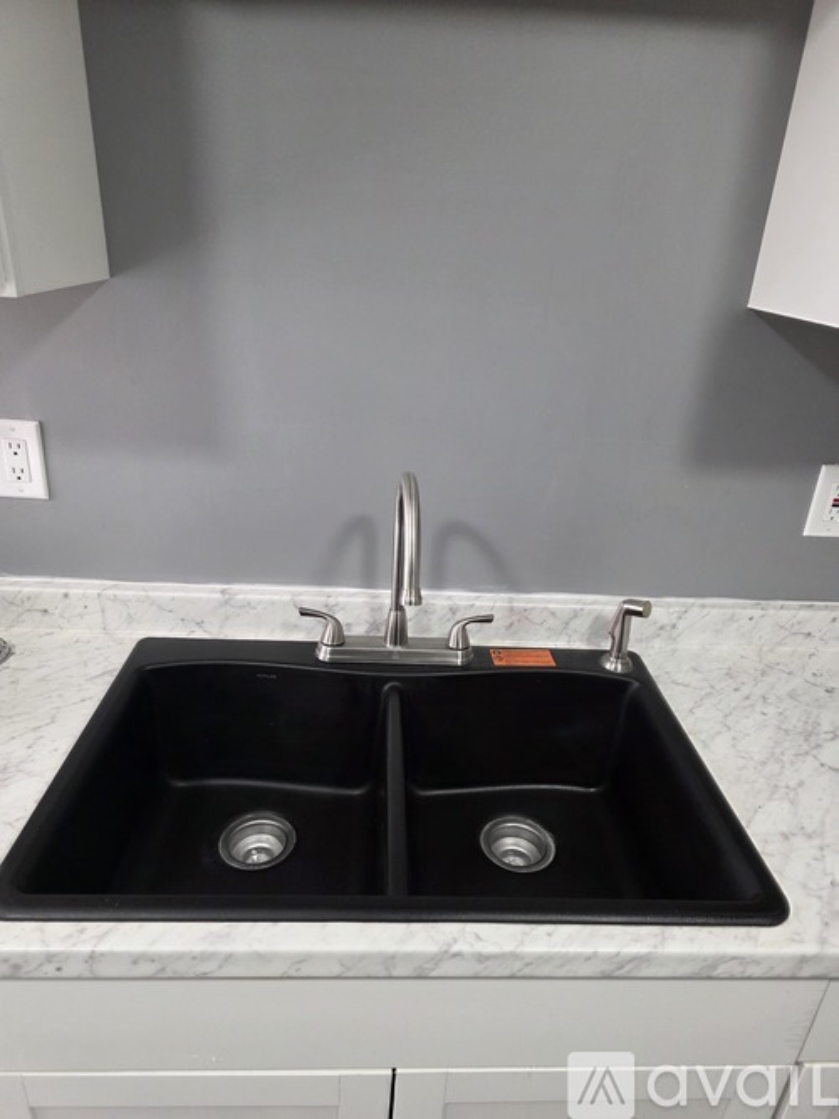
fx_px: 744
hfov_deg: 58.9
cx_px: 420
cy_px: 560
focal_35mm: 23
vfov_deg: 73.9
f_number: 1.7
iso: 500
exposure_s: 1/120
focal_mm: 6.3
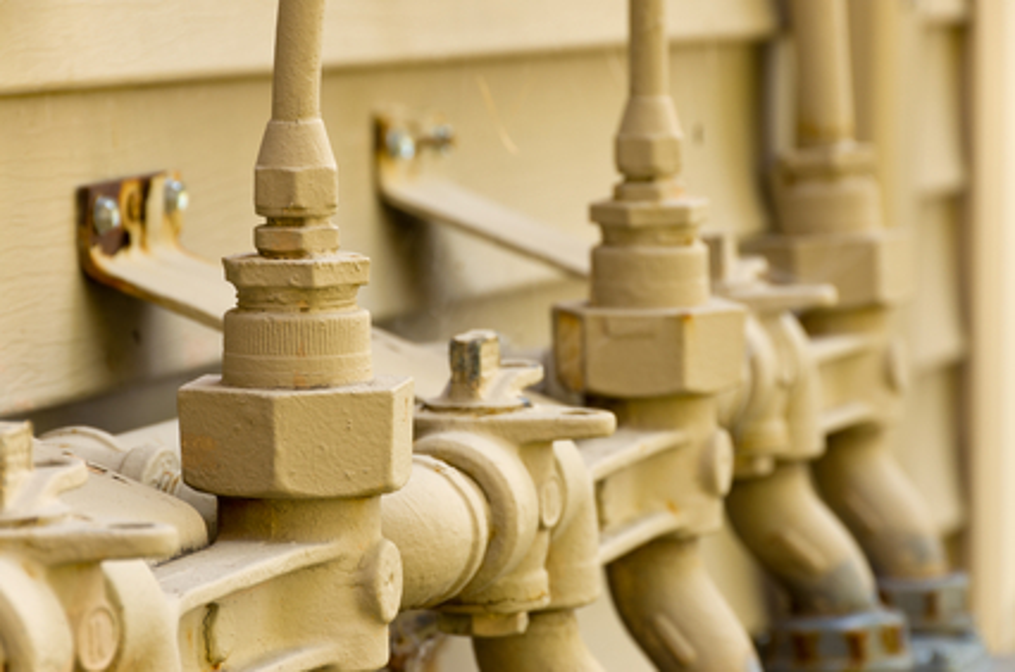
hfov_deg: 8.1
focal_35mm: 255
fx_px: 7173
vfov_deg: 5.4
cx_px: 508
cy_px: 336
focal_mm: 170
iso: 100
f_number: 11
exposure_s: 1/6
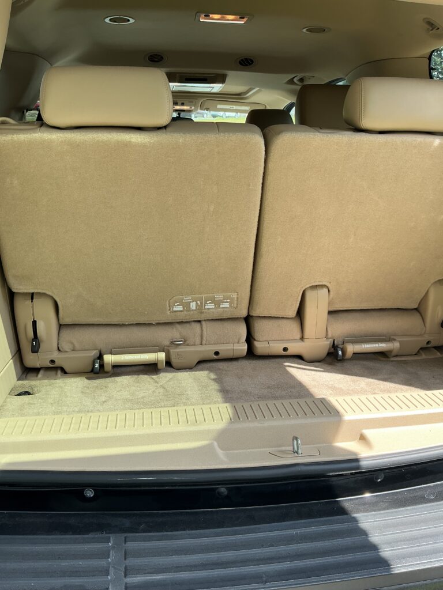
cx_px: 222
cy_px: 295
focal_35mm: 29
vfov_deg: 61.7
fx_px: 495
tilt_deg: -19.4
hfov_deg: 48.2
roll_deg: -0.6
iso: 20
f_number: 1.8
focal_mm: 3
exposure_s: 1/210
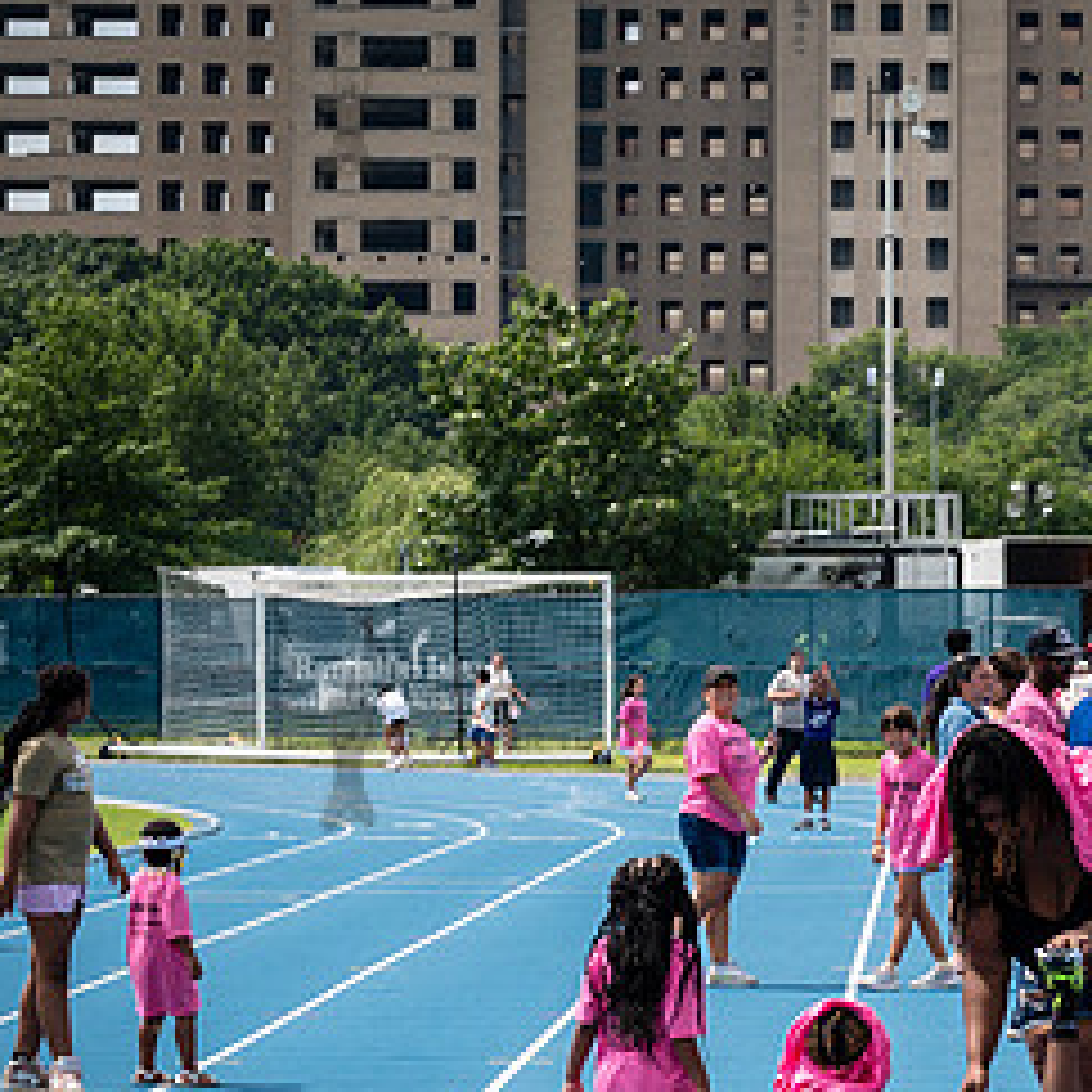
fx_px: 6924
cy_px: 1032
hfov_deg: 9.0
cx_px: 1124
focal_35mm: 194
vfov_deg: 9.0
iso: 100
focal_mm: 71
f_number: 5
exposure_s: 1/800
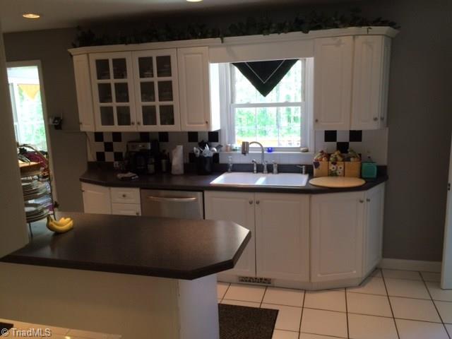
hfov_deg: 61.7
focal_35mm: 29
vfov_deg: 48.2
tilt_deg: -11.7
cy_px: 170
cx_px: 226
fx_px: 379
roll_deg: +0.6
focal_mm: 4.15
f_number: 2.2
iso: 64
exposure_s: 1/30
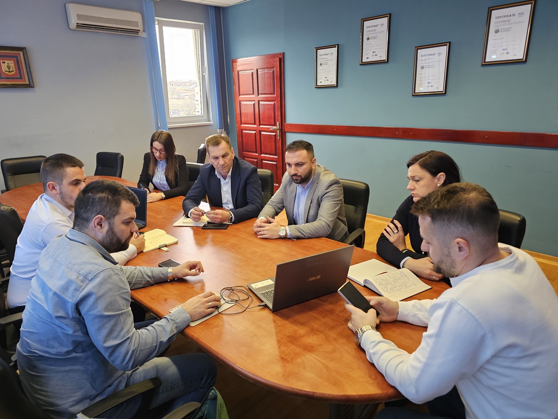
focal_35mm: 23
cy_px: 210
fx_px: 371
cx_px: 279
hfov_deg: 73.9
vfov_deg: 58.9
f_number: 1.7
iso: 320
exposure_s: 1/100
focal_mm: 6.3
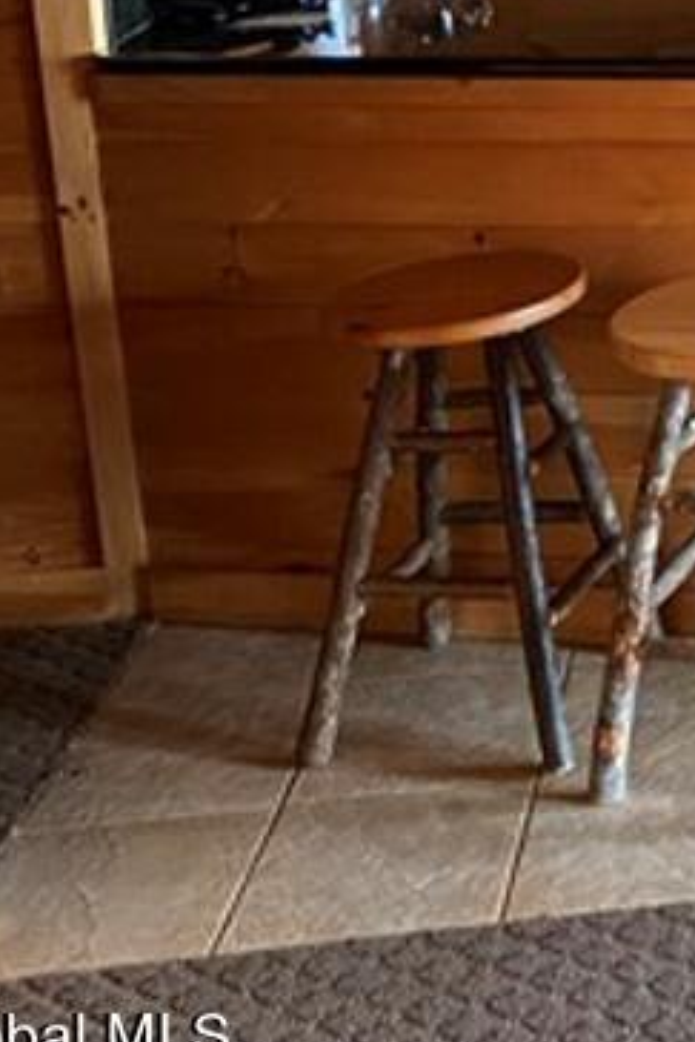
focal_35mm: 76
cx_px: 1161
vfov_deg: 25.5
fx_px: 2199
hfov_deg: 15.9
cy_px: 34
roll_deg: +0.7
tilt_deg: -9.7
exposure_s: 1/40
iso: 320
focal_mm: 4.25
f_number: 1.8
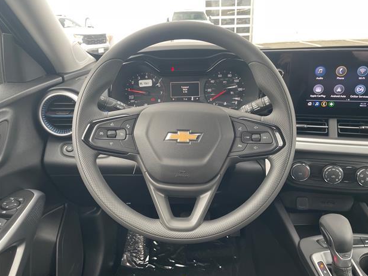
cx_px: 189
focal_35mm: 27
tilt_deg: -22.7
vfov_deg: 51.4
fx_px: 287
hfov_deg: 65.3
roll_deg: +0.9
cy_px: 139
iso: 125
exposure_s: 1/95
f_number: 1.6
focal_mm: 4.2
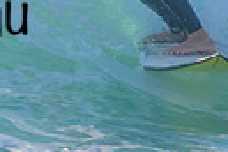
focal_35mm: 4263
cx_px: -100
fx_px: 26997
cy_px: -68
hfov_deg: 0.5
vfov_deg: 0.3
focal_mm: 800
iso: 1250
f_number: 11
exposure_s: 1/2000
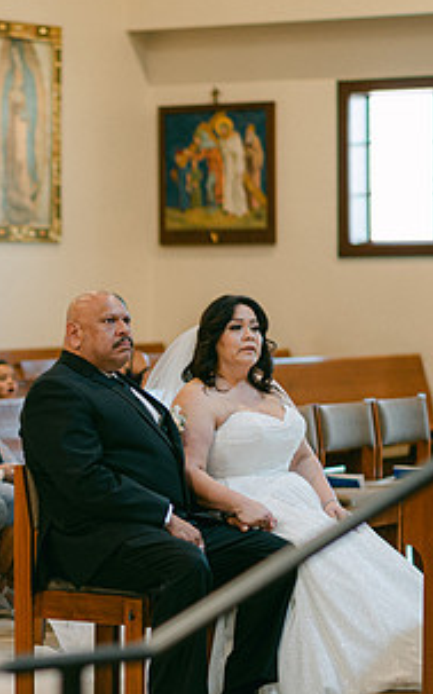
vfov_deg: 12.6
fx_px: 3139
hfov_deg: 7.8
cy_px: 392
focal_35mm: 166
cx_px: -57
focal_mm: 85
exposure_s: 1/125
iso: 320
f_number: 1.8
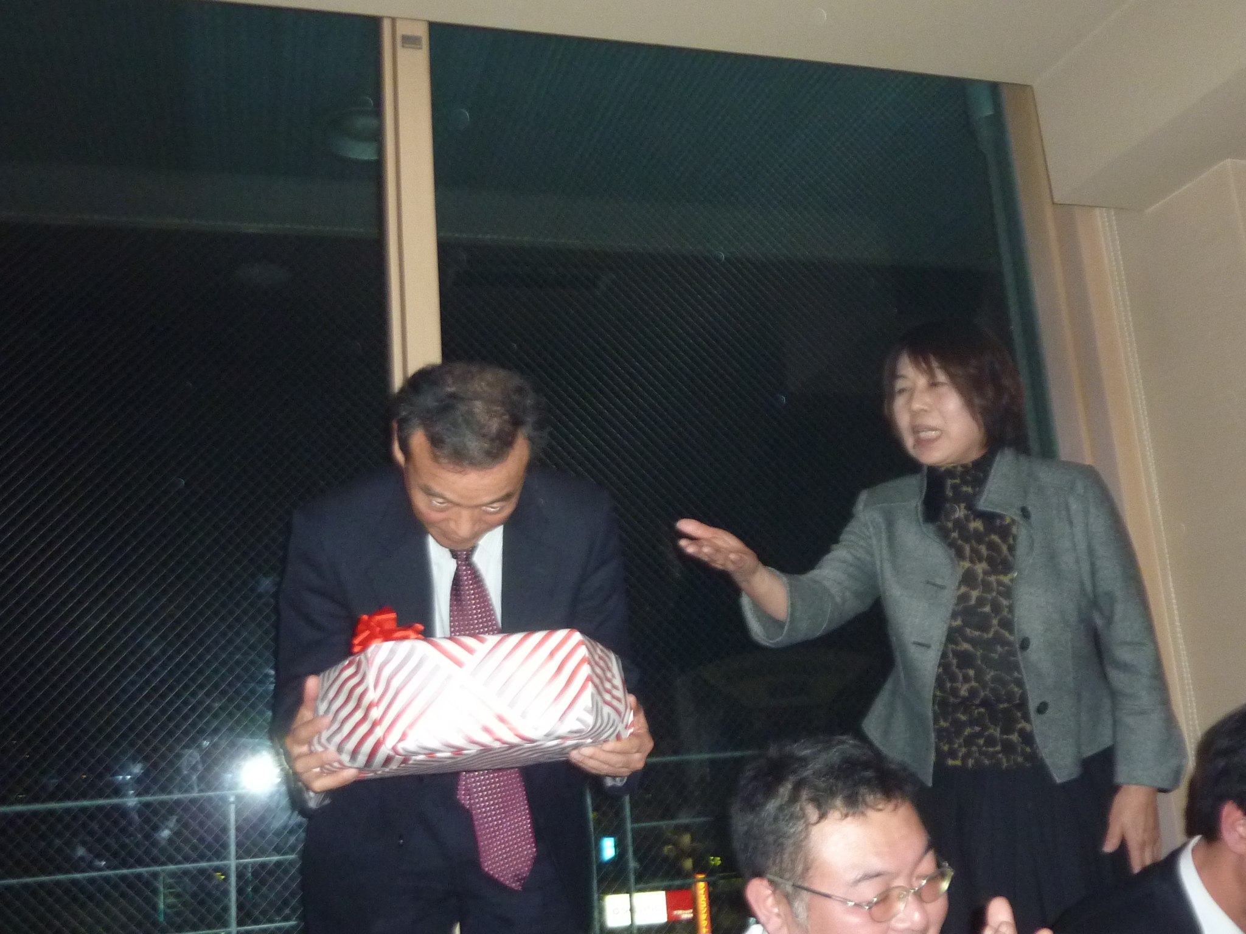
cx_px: 623
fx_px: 1152
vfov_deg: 44.2
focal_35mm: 32
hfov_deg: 56.8
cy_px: 467
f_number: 3.3
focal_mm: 4.1
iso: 320
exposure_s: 1/30
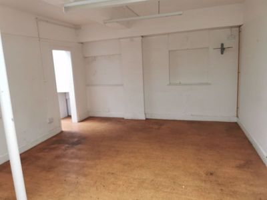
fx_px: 208
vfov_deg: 51.4
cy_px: 100
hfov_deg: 65.3
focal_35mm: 27
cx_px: 134
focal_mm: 5.56
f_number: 1.6
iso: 200
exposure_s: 1/50
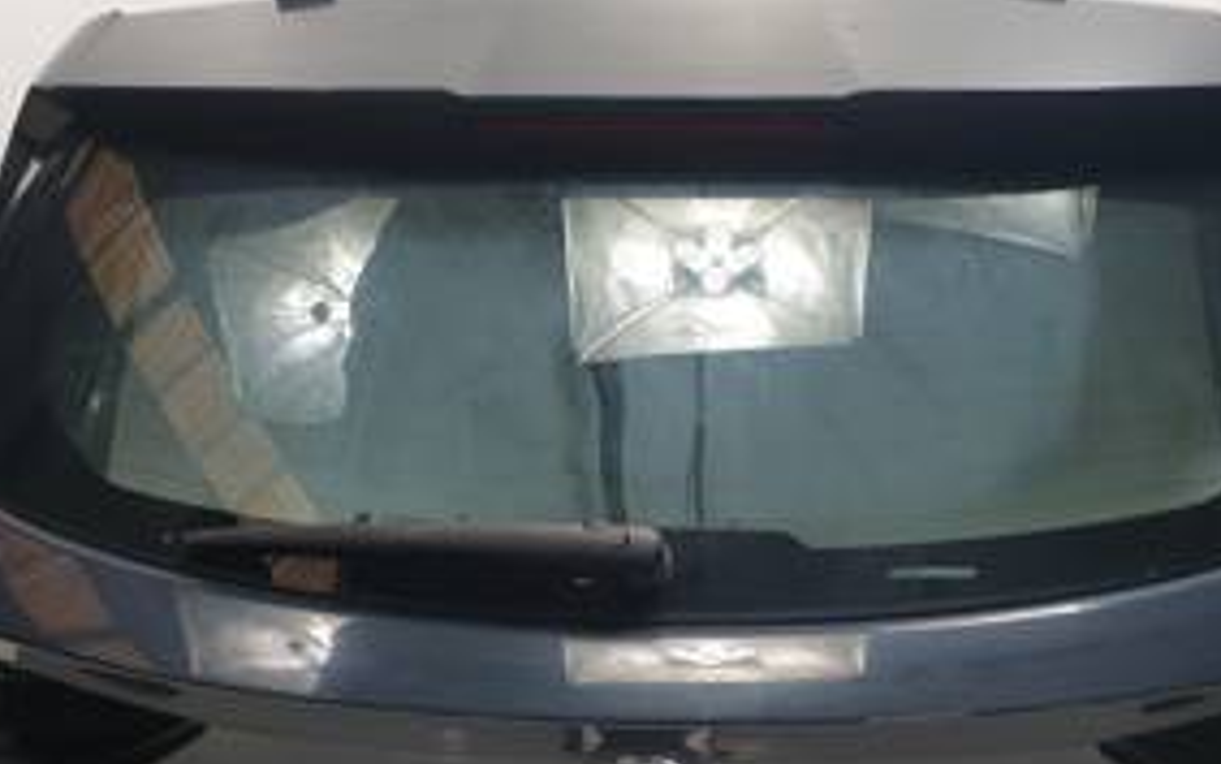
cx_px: 651
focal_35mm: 39
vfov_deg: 32.2
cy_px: 570
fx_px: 1298
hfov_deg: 50.3
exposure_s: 1/100
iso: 80
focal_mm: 4.3
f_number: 2.4
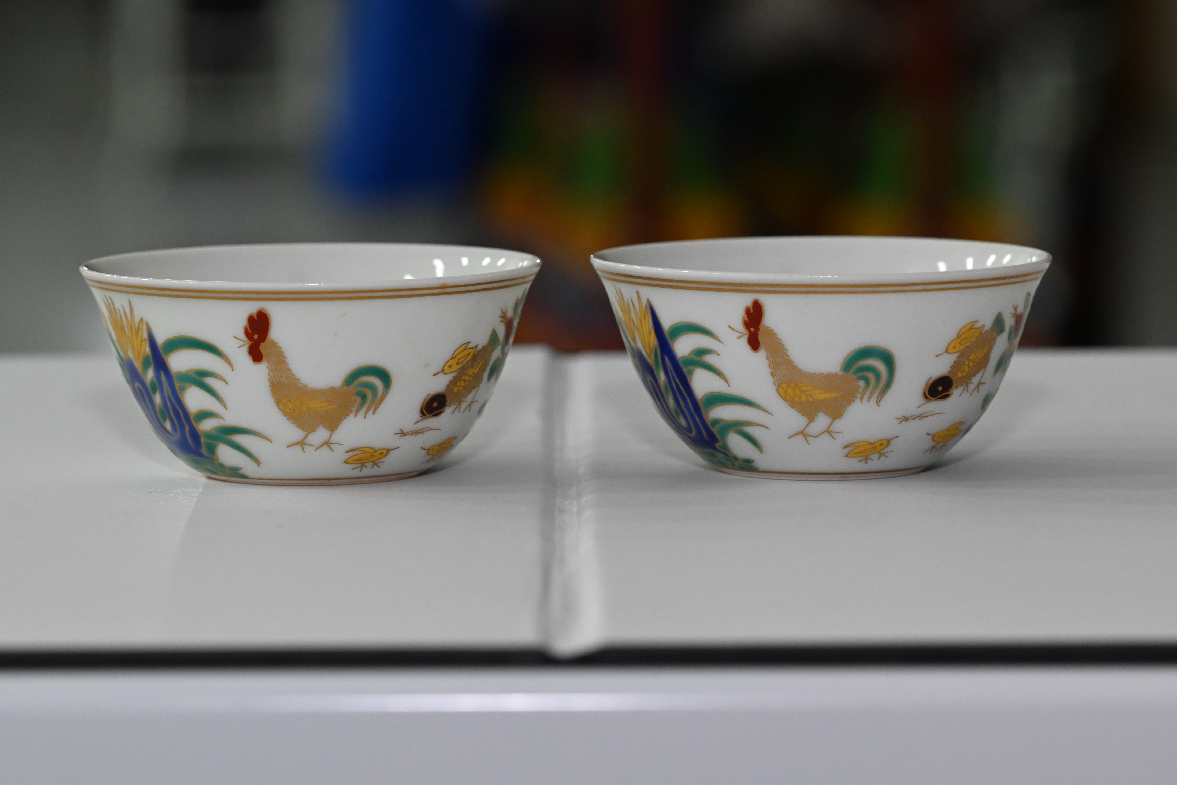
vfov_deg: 8.7
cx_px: 588
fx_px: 5149
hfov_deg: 13.0
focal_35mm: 158
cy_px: 392
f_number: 8
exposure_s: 1/60
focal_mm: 105
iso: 1600
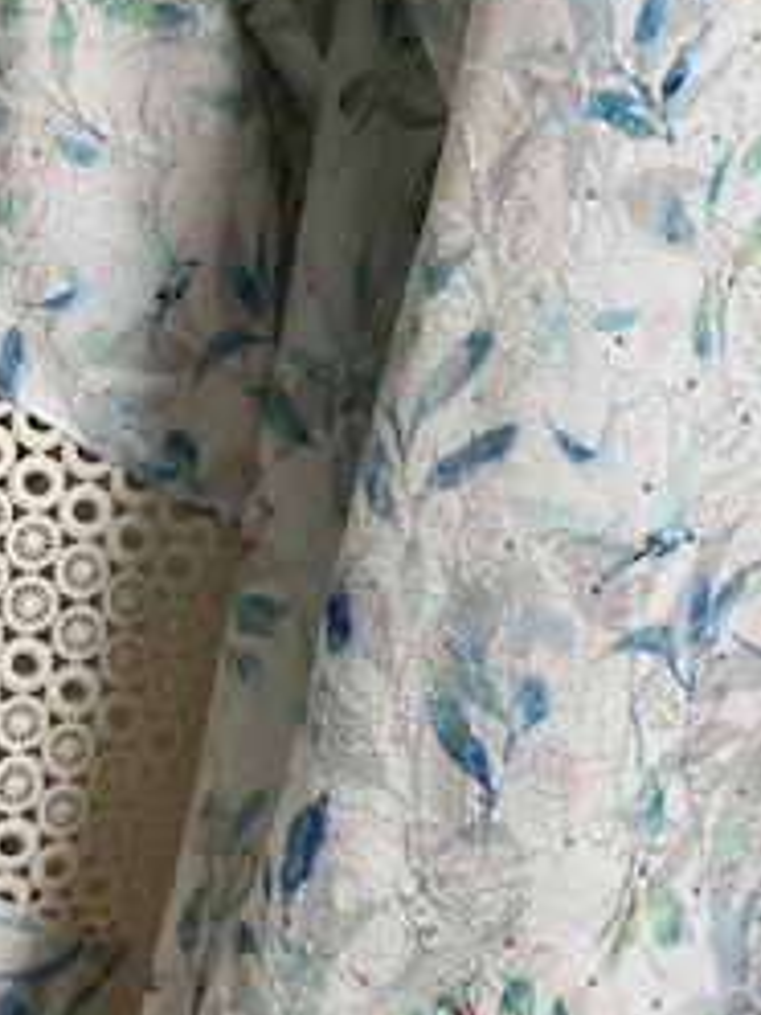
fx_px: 1964
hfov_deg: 21.9
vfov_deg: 28.6
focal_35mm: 67
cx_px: 372
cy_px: 266
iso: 125
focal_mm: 5.1
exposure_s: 1/121
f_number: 1.6
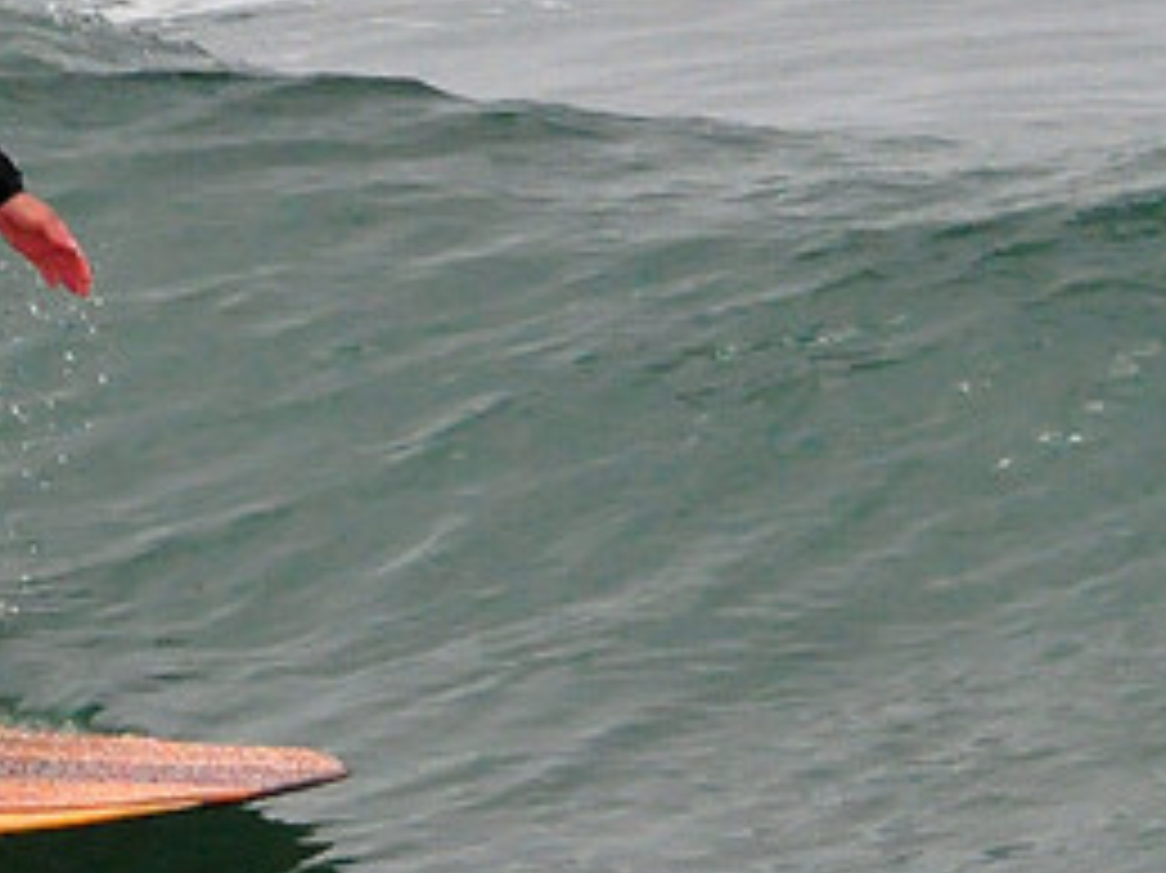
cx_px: 176
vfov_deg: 0.8
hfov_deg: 1.1
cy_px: 358
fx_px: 59795
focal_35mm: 1776
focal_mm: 550
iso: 1250
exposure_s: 1/4000
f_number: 8
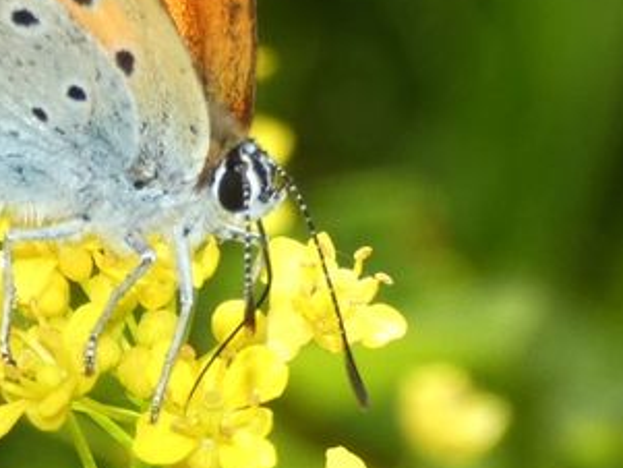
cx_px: 80
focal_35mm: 454
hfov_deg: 4.4
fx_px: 8174
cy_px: 68
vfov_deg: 3.3
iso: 80
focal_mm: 28.8
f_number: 5.4
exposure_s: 1/160
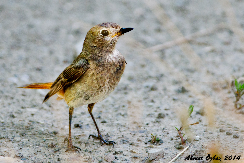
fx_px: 2846
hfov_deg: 4.9
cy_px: 82
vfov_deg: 3.3
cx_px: 122
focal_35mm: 420
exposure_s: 1/1000
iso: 1000
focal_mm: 420
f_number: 5.6
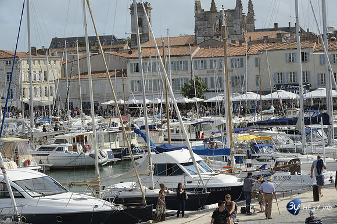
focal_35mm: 116
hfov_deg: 17.7
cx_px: 168
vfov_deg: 11.8
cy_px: 112
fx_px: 1085
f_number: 14
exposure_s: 1/800
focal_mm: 116
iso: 800
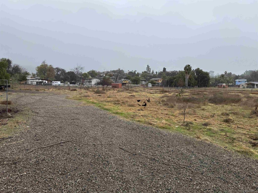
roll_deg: -1.2
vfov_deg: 56.8
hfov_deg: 71.6
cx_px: 129
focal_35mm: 24
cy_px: 96
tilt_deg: -3.6
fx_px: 179
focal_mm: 6.76
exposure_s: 1/2710
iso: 80
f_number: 1.78
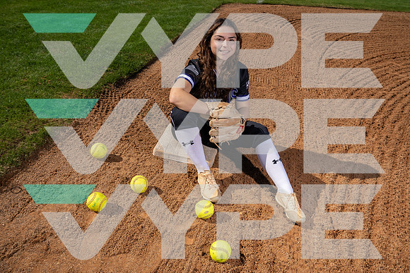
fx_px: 387
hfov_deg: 55.8
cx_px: 205
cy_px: 136
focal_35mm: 34
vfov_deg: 38.9
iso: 100
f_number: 6.3
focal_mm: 34
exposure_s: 1/640
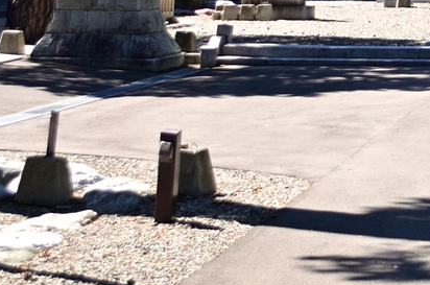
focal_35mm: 131
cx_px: 638
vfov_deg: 9.9
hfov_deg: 14.6
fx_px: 1562
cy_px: -216
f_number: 4.5
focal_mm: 18
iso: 100
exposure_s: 1/320
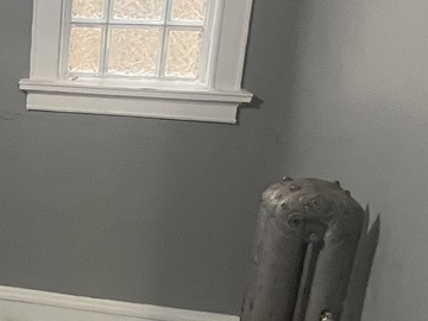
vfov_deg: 28.0
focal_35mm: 52
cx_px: -64
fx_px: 643
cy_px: 176
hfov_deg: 31.7
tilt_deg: -16.6
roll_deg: -0.4
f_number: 1.8
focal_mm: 1.57
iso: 400
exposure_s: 1/60
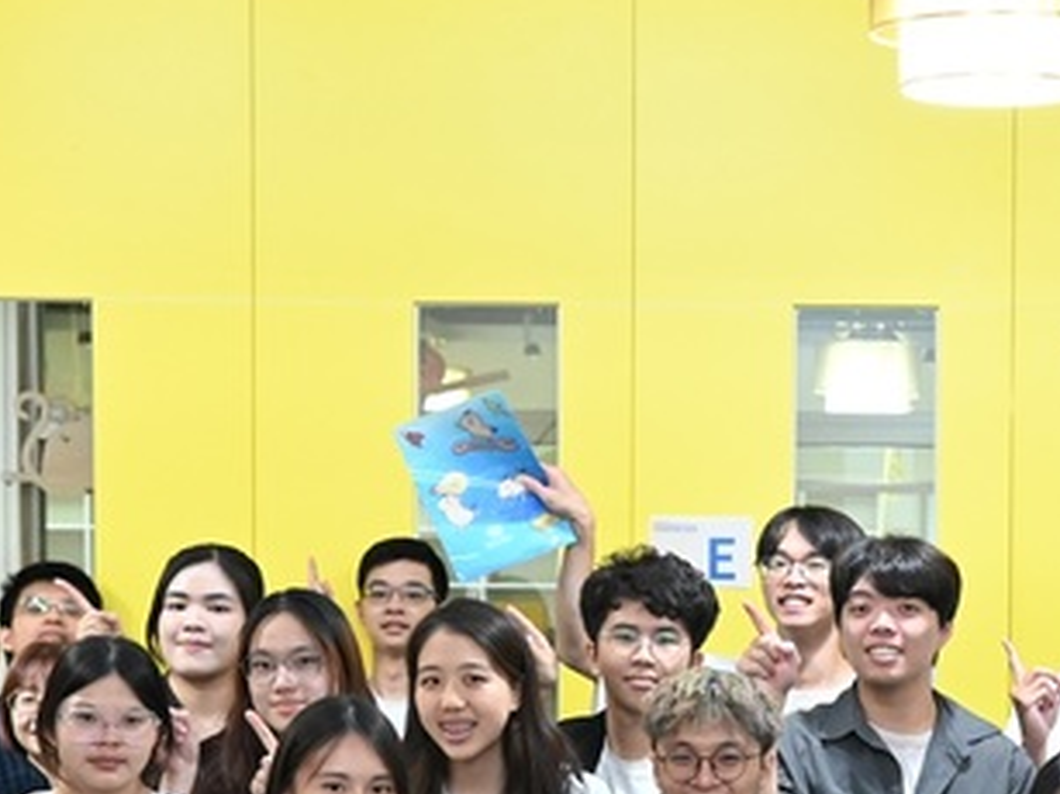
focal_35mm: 96
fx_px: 2925
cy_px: 699
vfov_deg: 15.3
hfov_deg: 20.2
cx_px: 929
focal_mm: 30.5
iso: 2800
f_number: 4.5
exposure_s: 1/125
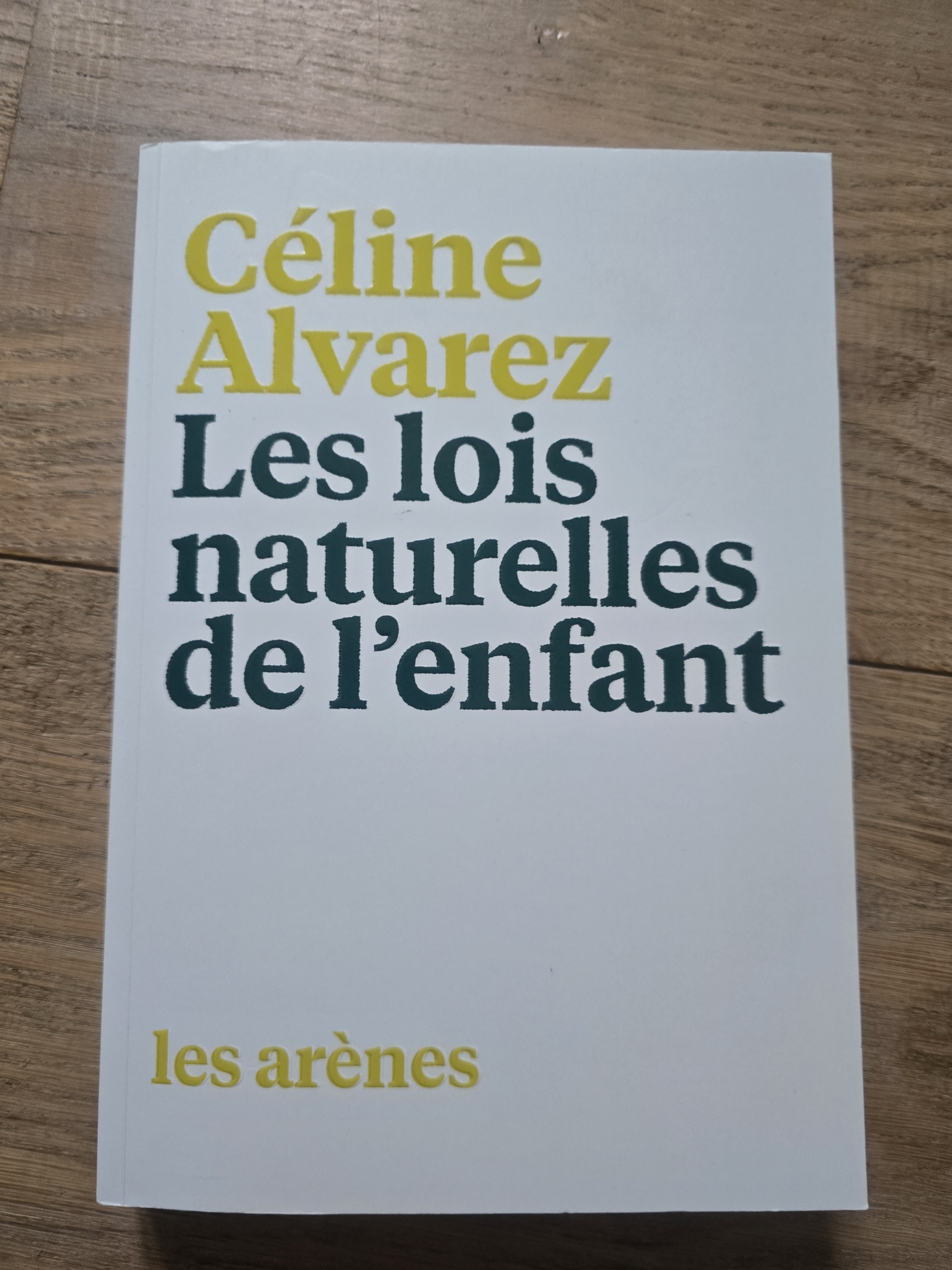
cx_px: 476
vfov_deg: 73.9
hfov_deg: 58.9
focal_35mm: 23
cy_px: 635
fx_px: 843
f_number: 1.7
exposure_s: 1/34
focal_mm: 6.3
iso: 320
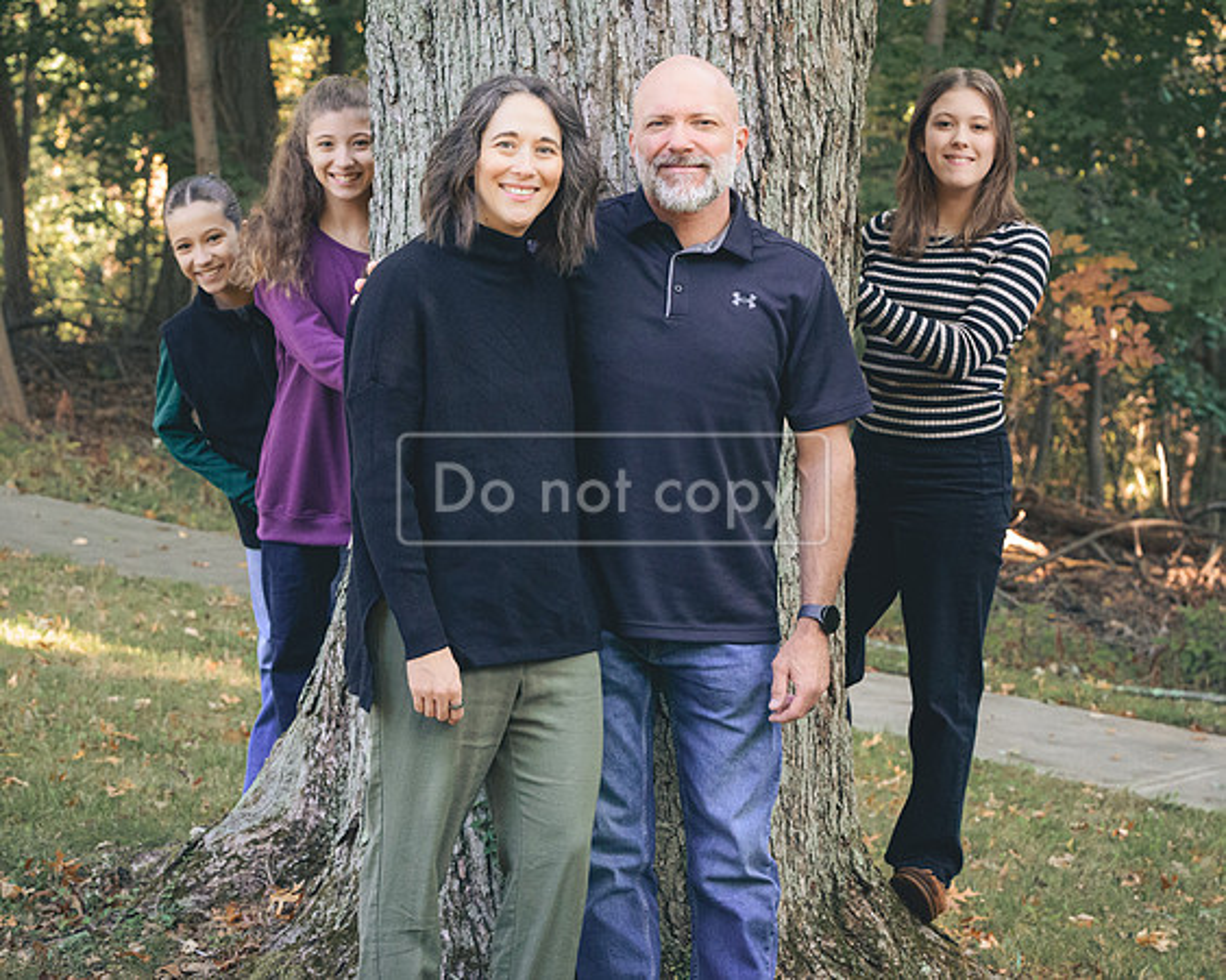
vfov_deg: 15.9
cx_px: 643
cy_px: 471
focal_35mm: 97
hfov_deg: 19.9
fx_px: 3502
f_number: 6.3
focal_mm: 70
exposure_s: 1/250
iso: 6400
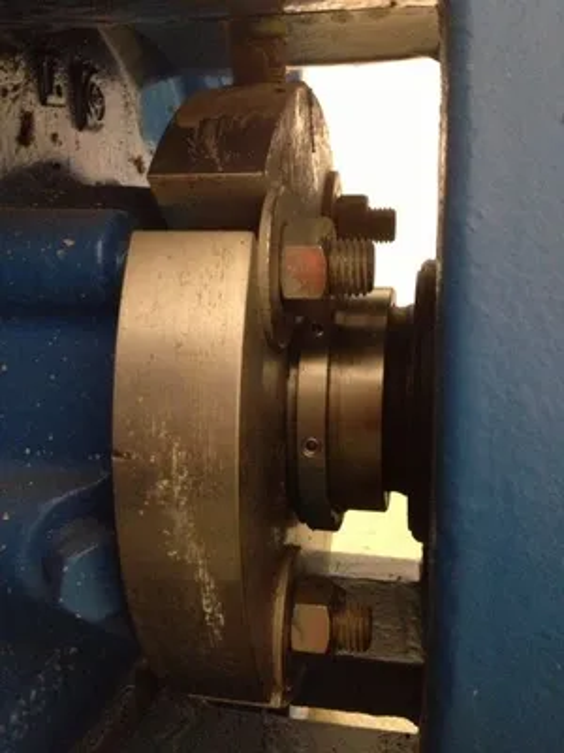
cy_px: 376
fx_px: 760
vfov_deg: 52.6
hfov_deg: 40.7
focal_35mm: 35
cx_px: 282
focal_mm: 4.28
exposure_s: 1/15
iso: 800
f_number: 2.4
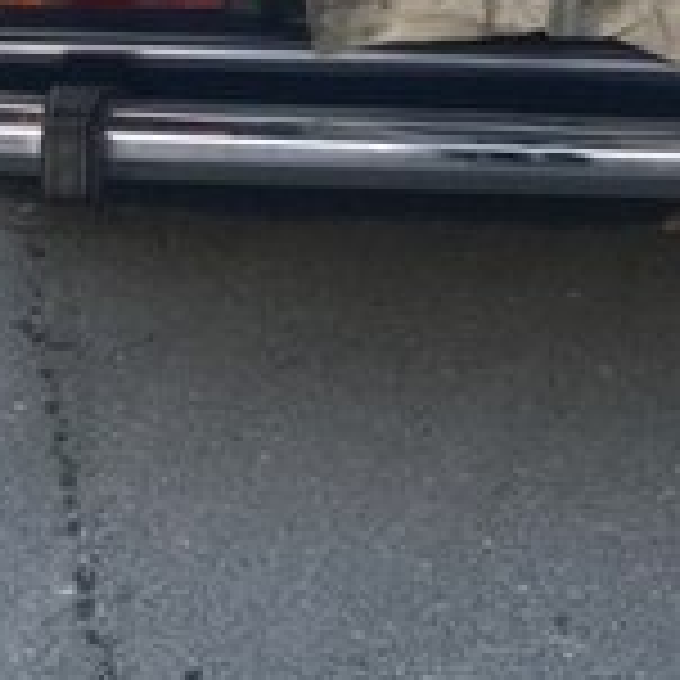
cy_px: -173
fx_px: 2400
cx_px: 450
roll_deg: +0.8
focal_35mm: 108
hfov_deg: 16.1
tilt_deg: -7.9
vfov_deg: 15.4
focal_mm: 3.99
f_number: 1.8
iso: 40
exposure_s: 1/100
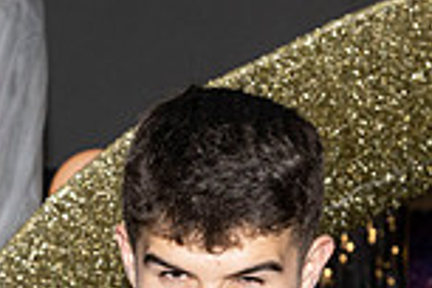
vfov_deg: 5.9
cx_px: -38
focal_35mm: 229
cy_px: 584
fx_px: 2748
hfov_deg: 8.9
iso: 1000
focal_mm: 52
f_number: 5.6
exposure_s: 1/100
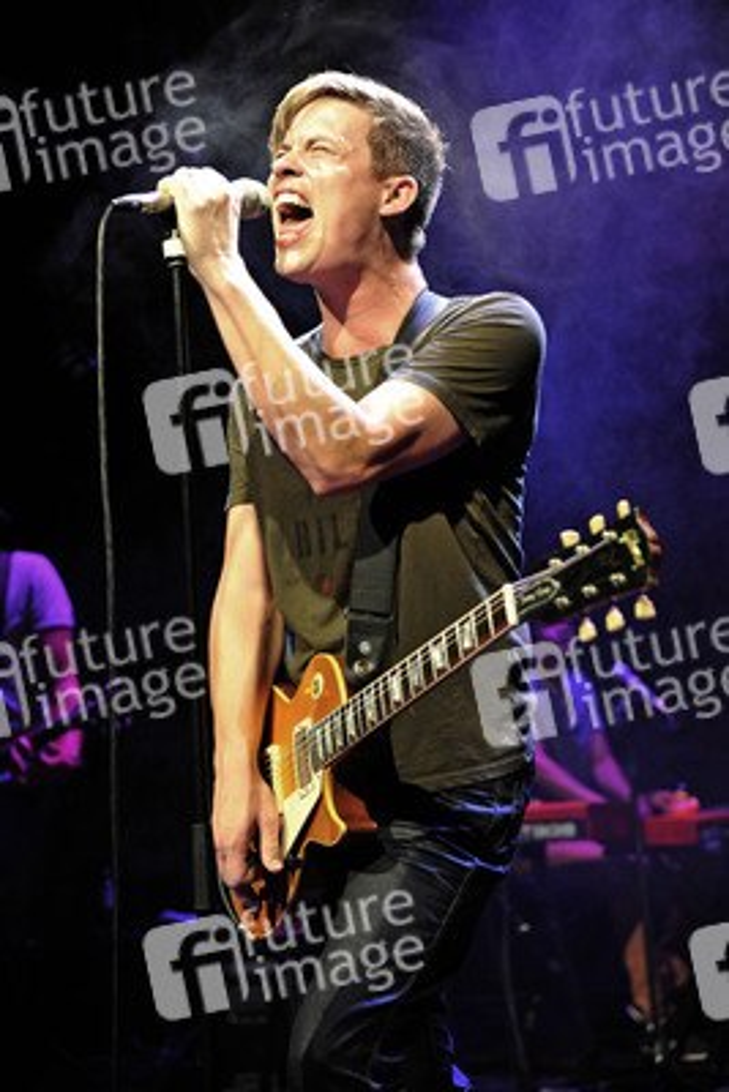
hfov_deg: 23.4
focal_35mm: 58
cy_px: 546
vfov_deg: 34.5
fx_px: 1760
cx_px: 364
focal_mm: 58
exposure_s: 1/200
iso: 1600
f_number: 3.5
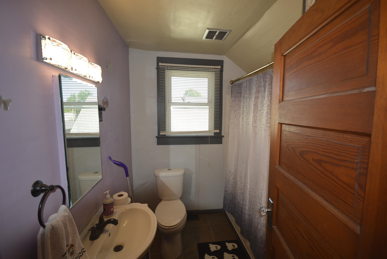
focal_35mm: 15
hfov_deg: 100.3
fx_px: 161
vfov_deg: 77.4
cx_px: 194
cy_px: 130
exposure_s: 1/125
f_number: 4
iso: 320
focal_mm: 10
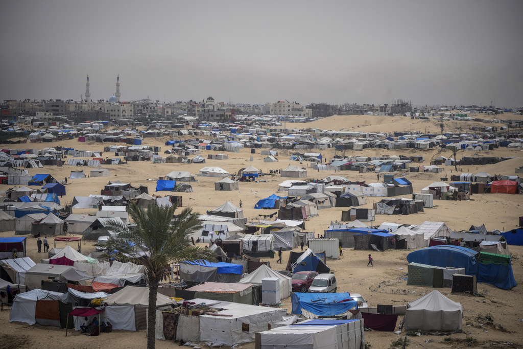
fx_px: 1453
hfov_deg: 20.4
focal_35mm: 100
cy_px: 174
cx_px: 262
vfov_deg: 13.7
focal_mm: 100
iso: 100
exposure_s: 1/1250
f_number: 4.5
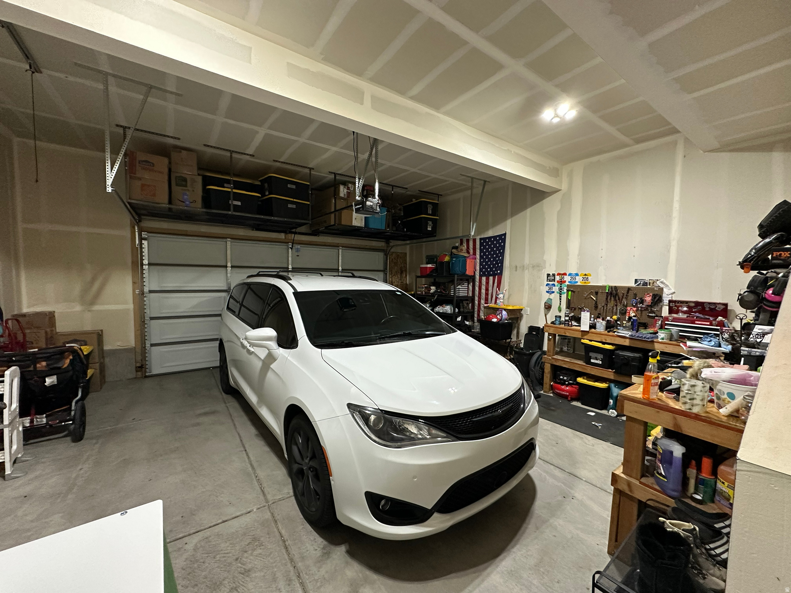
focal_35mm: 14
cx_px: 396
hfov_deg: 102.1
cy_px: 296
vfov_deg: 85.7
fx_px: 320
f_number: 2.2
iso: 320
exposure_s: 1/60
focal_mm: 2.22
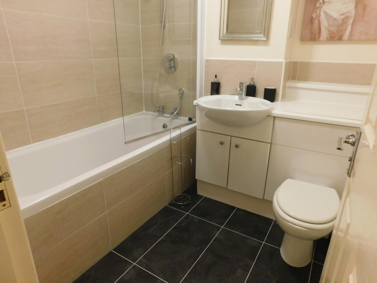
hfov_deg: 73.9
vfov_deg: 58.9
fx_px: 250
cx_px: 188
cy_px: 142
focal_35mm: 23
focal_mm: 4
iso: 400
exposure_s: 1/20
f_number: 3
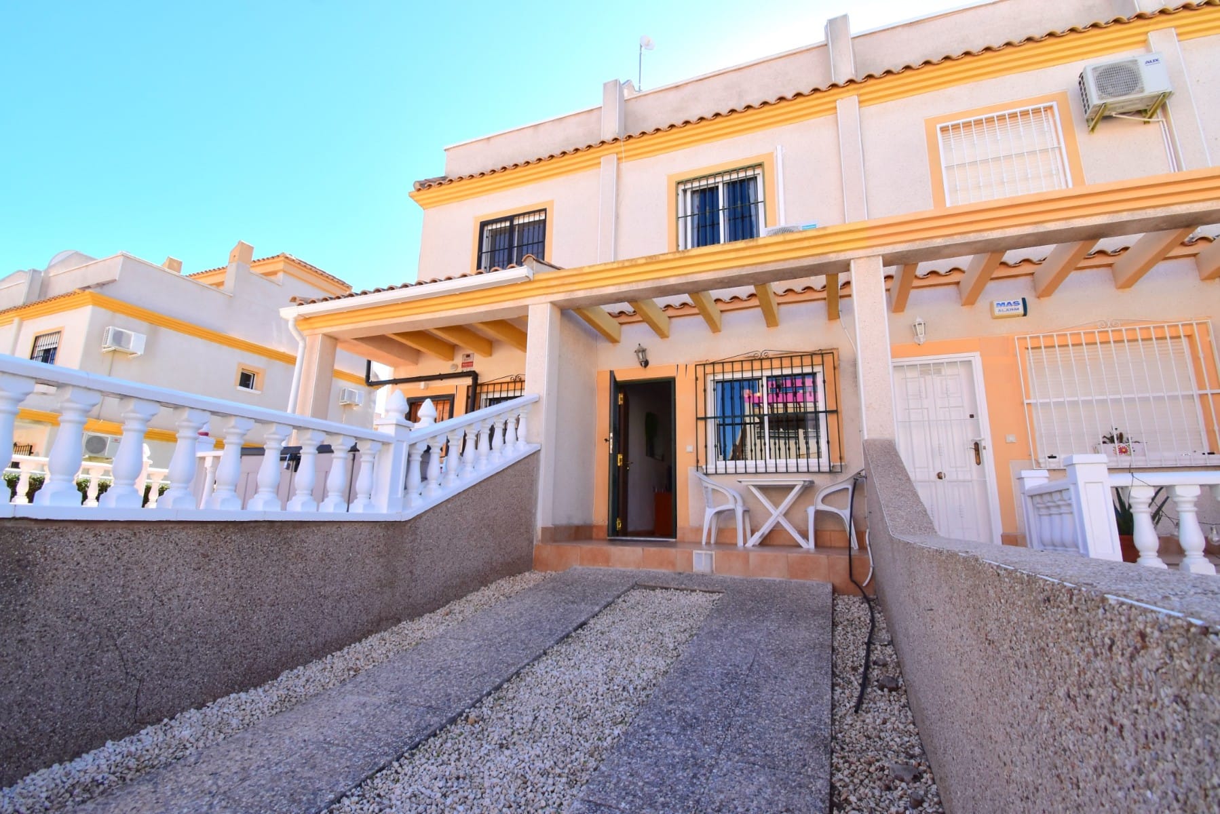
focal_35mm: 15
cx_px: 610
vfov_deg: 77.4
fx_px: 508
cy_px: 407
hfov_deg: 100.4
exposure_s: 1/250
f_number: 10
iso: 400
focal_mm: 10
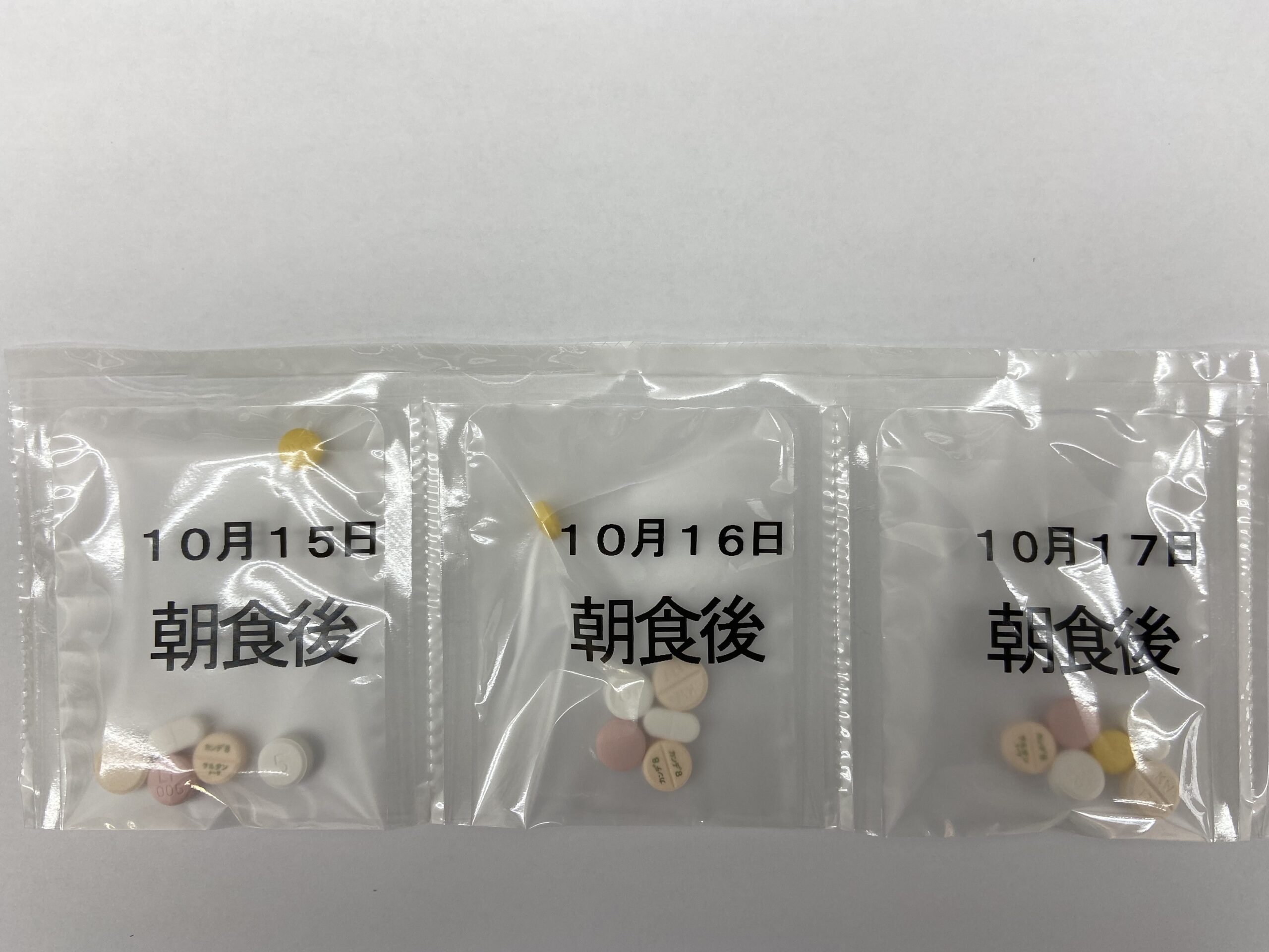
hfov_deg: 67.3
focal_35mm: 26
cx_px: 634
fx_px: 953
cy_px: 476
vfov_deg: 53.1
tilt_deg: -74.0
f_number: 1.8
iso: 32
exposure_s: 1/125
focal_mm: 4.25
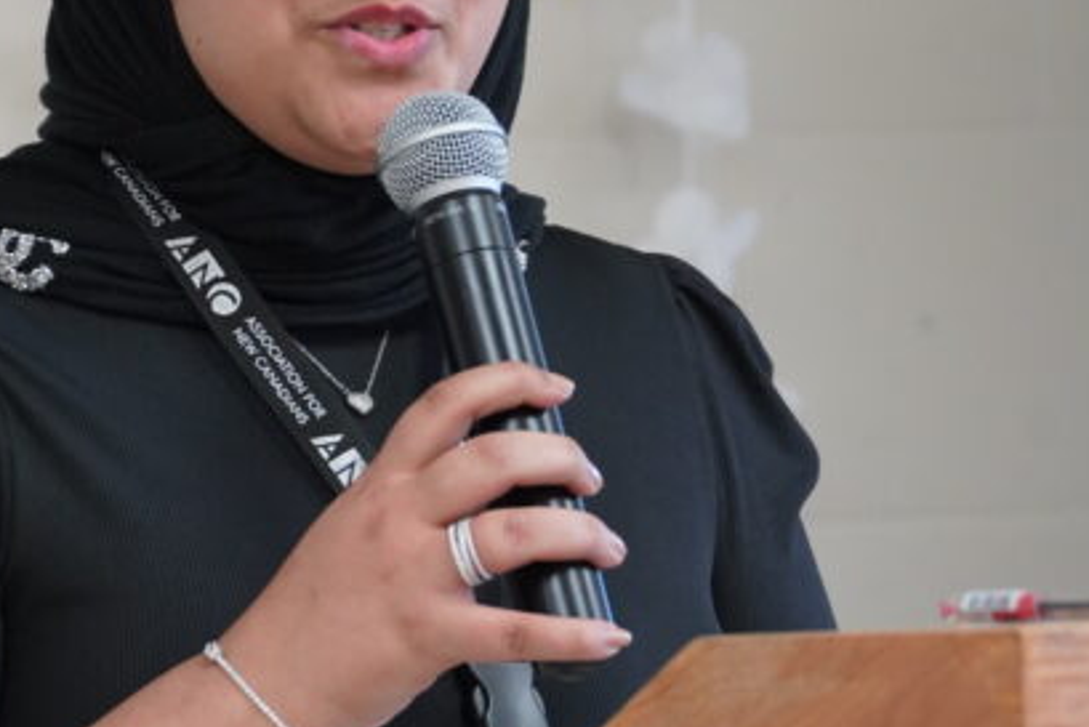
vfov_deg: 2.9
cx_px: 281
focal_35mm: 473
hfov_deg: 4.4
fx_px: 14313
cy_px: 565
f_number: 5.6
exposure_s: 1/200
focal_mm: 189
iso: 3200
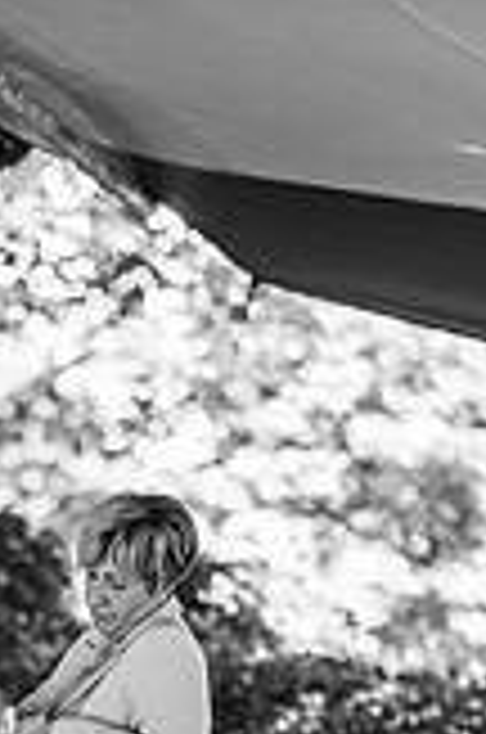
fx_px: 4779
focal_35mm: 235
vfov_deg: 8.7
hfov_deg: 5.8
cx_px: -97
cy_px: 793
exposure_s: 1/200
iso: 100
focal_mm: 85
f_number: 1.8
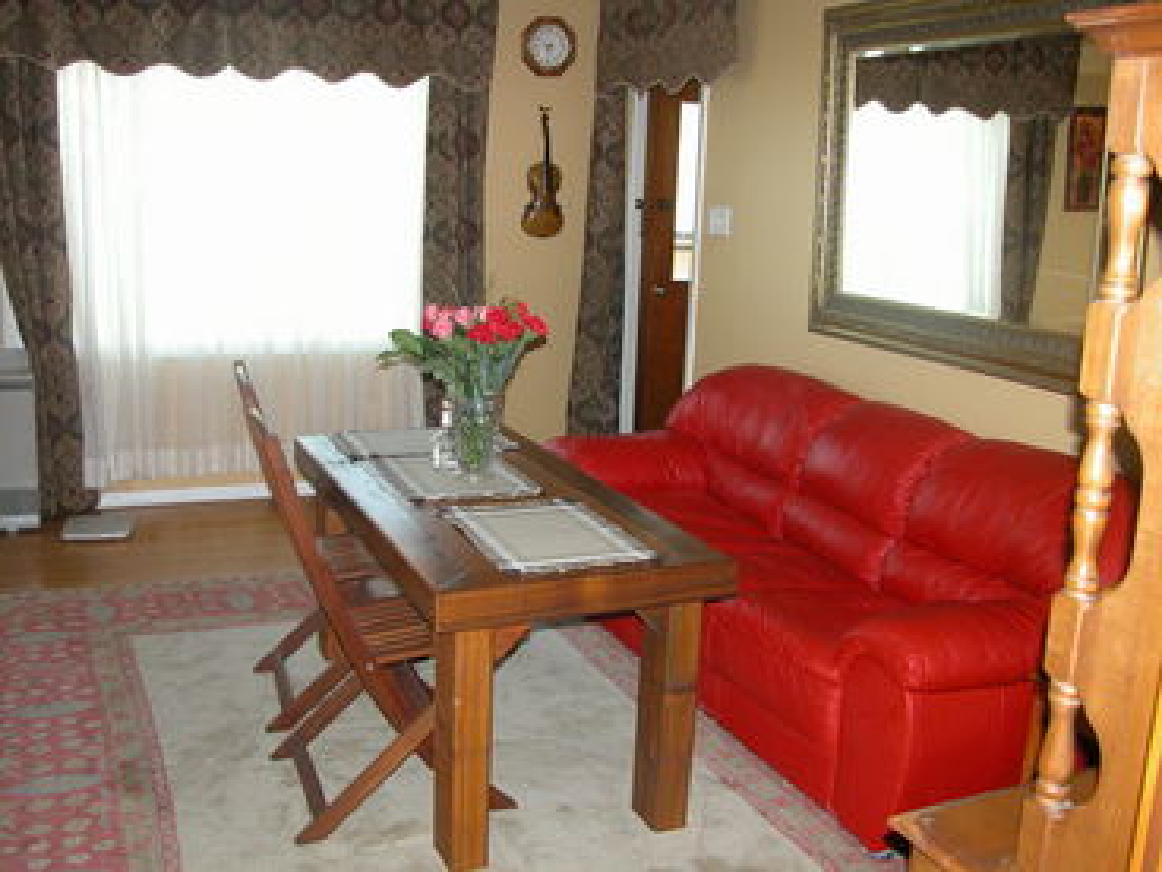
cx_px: 581
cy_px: 436
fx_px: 1141
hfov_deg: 54.0
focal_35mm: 34
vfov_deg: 41.8
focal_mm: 8.9
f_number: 2.8
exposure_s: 1/60
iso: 200
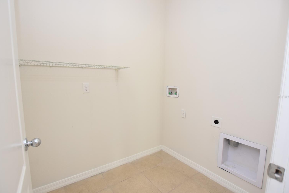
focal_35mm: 16
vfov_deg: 73.7
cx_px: 141
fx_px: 128
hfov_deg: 96.7
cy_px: 97
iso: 360
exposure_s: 1/60
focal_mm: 10
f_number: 4
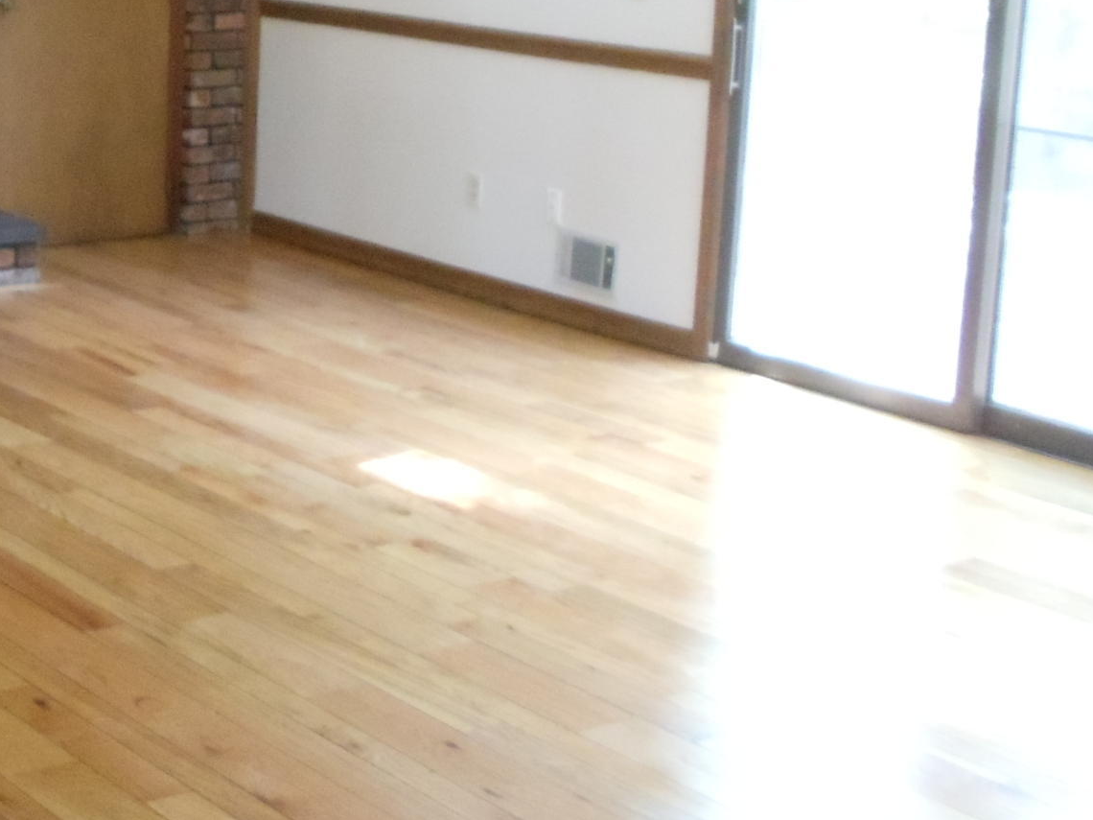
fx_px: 3157
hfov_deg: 18.9
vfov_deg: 14.7
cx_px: -82
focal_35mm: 100
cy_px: 182
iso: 800
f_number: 3.5
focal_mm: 6
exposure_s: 1/13
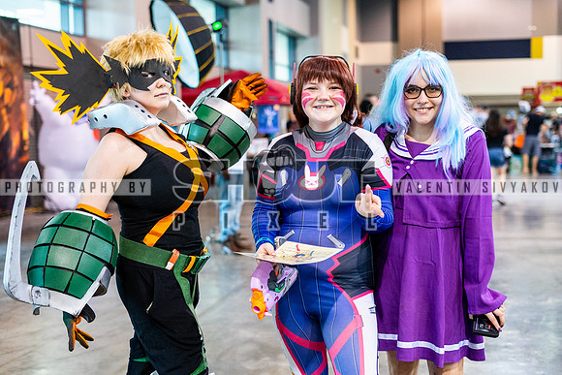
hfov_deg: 38.7
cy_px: 187
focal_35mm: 51
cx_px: 285
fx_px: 800
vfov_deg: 26.4
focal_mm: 50
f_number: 2.5
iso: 2000
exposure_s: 1/320
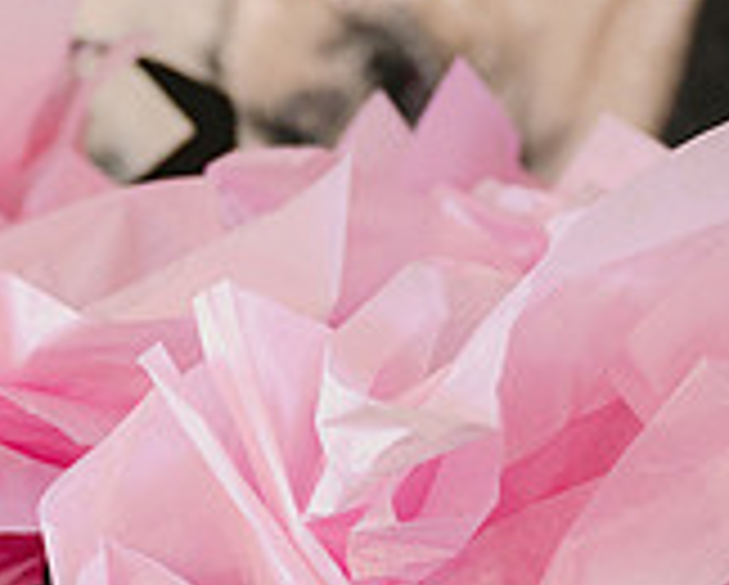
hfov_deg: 10.1
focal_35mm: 191
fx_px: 4126
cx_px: 140
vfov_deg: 8.1
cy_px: 626
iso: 1250
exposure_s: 1/200
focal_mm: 57
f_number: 2.8
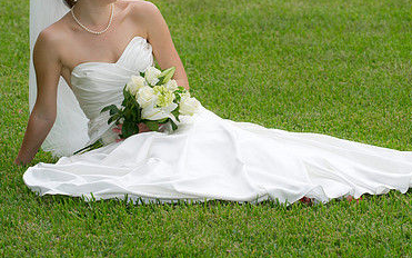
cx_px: 225
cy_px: 78
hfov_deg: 10.5
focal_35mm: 199
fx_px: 2235
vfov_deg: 6.6
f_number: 4.5
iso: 400
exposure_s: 1/250
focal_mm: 125
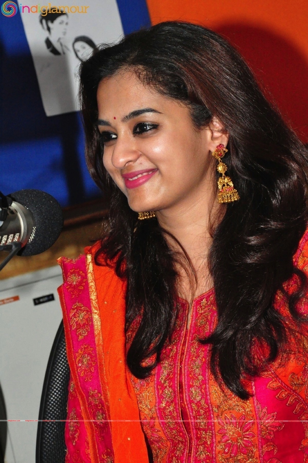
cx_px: 154
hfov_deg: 12.2
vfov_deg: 18.2
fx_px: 1447
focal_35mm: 112
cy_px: 232
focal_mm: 75
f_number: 7.1
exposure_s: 1/125
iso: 3200
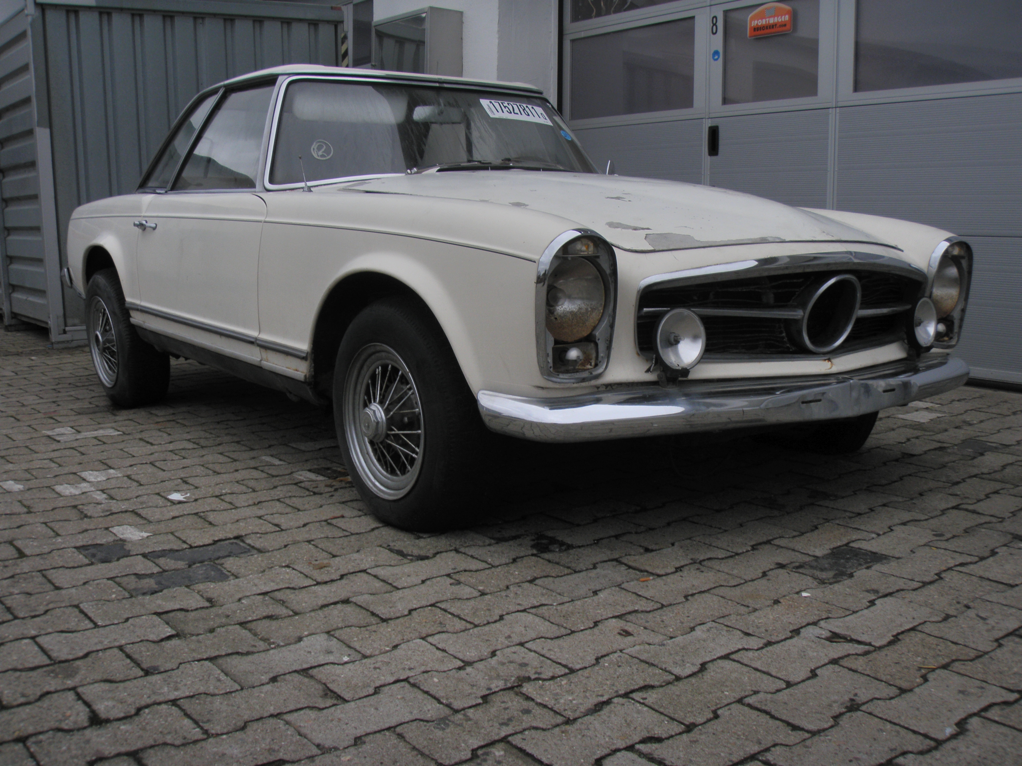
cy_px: 383
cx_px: 511
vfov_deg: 37.7
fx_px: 1122
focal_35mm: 38
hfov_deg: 49.0
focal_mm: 6.7
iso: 50
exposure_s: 1/40
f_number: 3.5
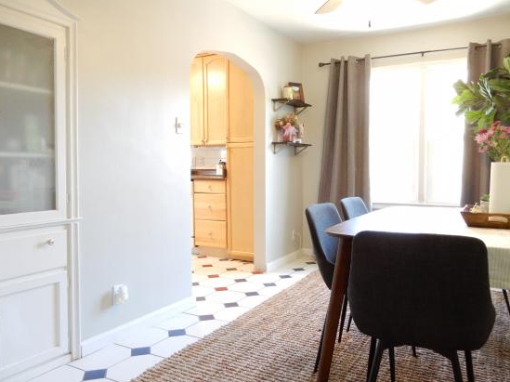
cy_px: 185
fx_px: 412
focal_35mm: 28
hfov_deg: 63.4
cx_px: 271
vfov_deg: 49.7
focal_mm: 4.3
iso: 400
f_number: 3.4
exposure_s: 1/15
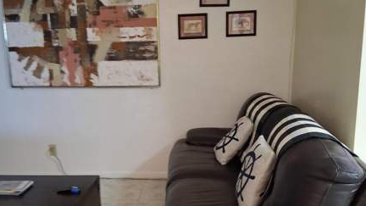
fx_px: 408
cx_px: 166
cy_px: 130
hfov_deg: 48.3
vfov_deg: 28.2
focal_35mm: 42
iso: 500
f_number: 1.8
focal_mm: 3.98
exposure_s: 1/24
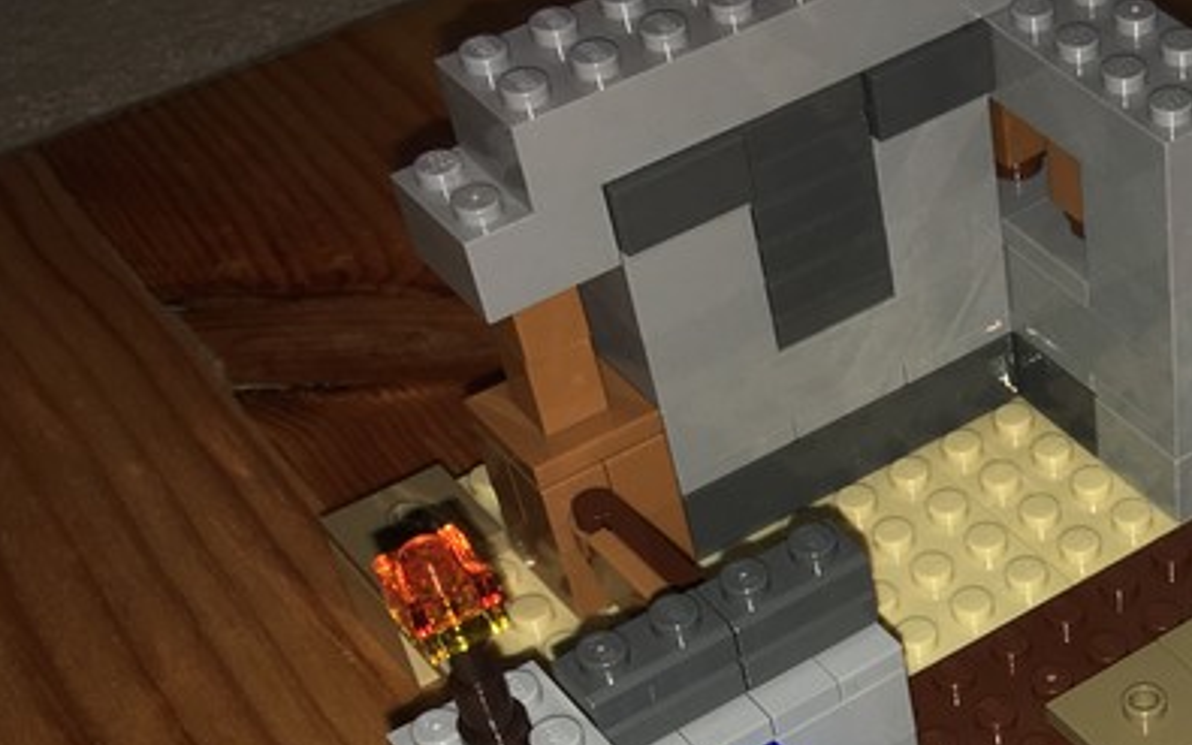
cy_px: 915
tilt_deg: -51.6
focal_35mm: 70
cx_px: 1204
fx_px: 2274
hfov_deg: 27.6
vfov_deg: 17.6
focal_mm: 4.15
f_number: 2.2
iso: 25
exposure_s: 1/100
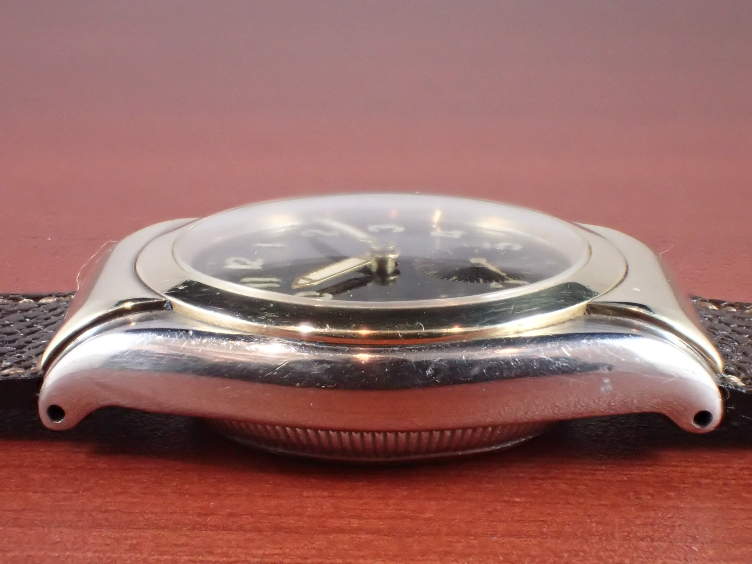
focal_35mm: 74
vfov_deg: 19.9
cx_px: 376
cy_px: 282
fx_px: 1608
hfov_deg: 26.3
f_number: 5.6
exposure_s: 1/80
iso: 1600
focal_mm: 13.47
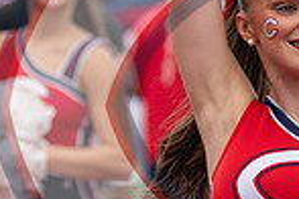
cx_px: 252
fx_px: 4186
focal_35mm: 504
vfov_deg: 2.7
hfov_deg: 4.1
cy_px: 61
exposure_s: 1/1000
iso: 640
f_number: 2.8
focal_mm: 100
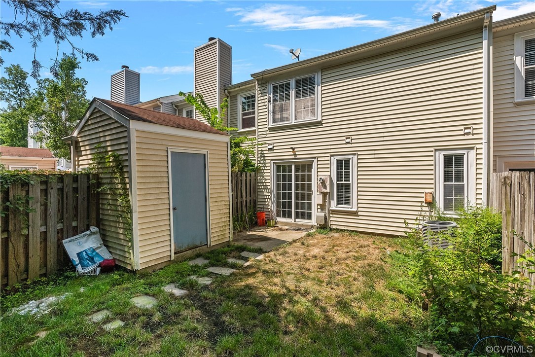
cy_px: 178
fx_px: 238
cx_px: 268
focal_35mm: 16
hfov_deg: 96.7
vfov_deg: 73.8
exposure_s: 1/500
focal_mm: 16
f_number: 8
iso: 800
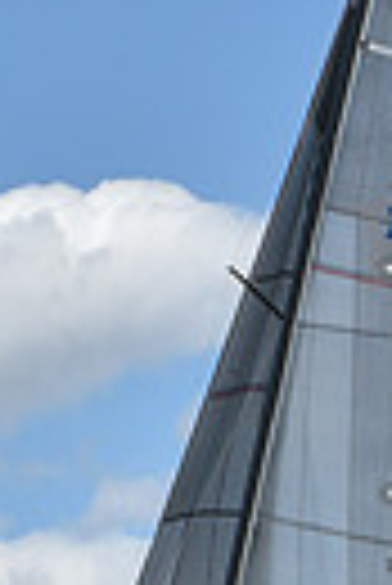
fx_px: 7411
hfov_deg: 3.0
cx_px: 124
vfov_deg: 4.5
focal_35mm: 455
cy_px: 472
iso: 320
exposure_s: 1/1000
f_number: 9
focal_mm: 102
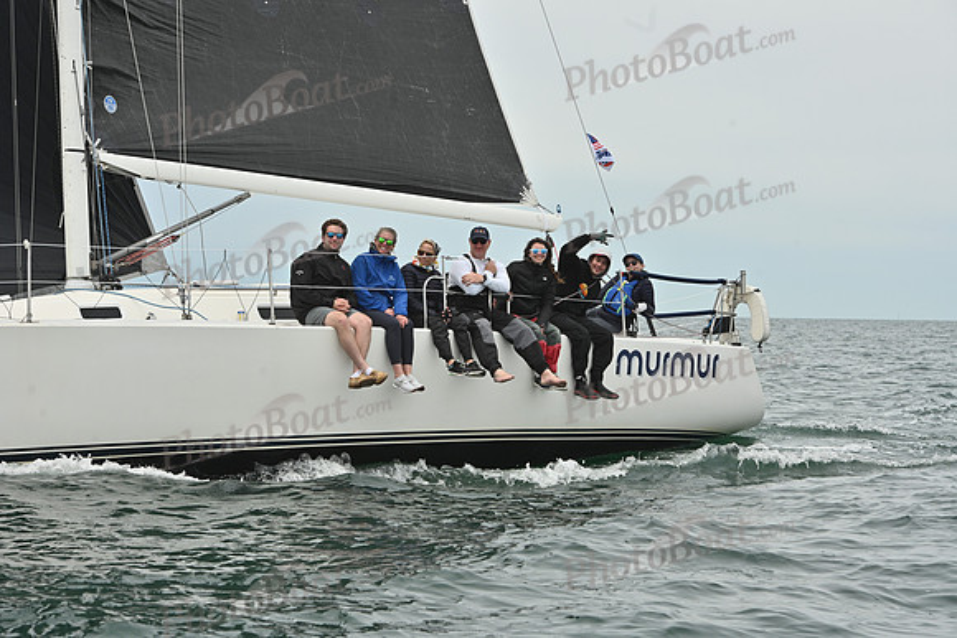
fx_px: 2925
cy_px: 319
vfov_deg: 12.5
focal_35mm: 110
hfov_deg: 18.6
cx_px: 478
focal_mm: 110
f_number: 9
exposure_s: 1/1000
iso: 320
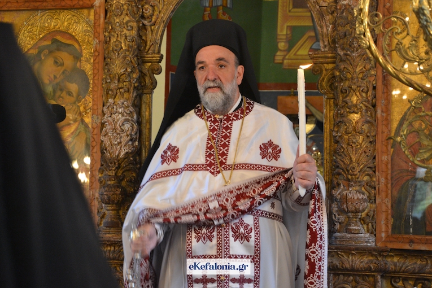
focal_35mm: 91
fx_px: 1092
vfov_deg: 15.0
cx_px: 207
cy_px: 140
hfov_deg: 22.4
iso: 2000
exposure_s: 1/60
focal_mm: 58
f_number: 5
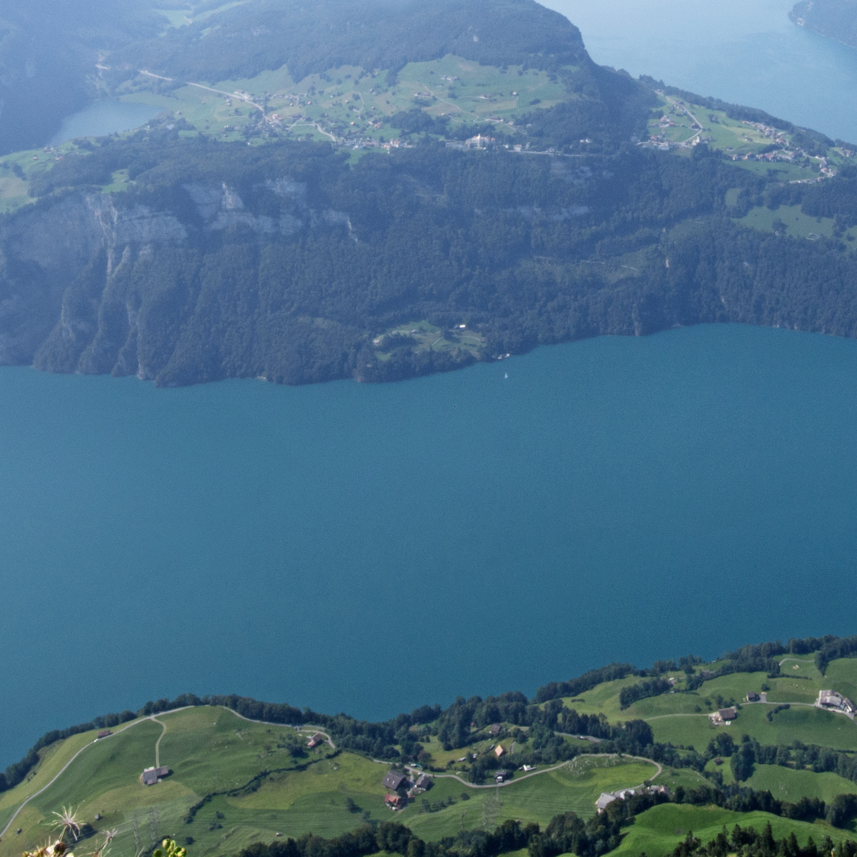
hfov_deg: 35.5
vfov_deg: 32.8
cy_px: -19
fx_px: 1316
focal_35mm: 47
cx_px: 605
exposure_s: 1/125
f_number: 22
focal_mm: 14
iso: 200
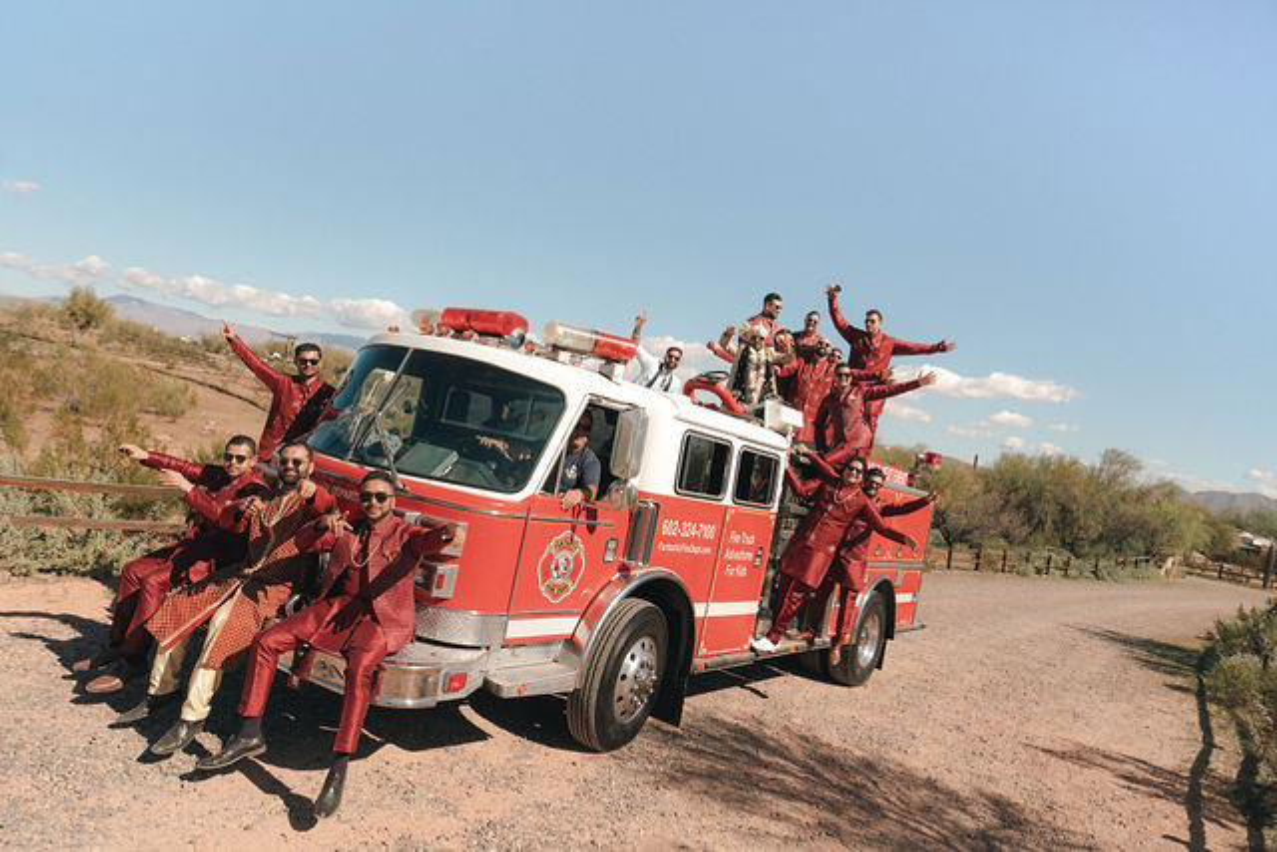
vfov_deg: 53.2
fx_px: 851
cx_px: 638
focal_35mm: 24
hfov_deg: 73.7
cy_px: 426
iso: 200
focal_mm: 24
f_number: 4
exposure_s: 1/2000
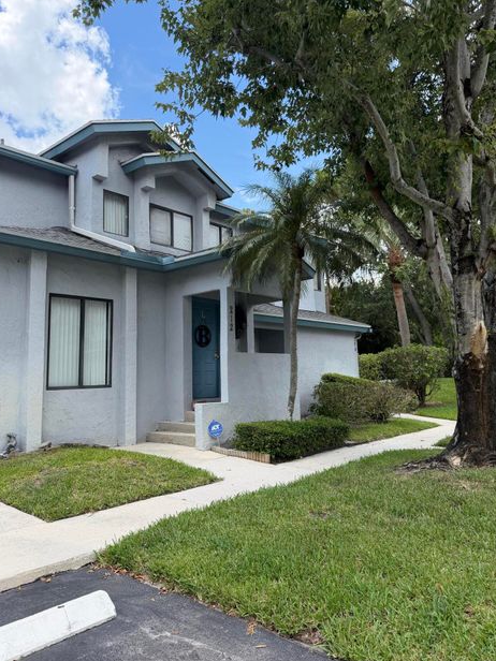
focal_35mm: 26
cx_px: 251
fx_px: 497
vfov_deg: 67.2
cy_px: 305
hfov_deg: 53.1
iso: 100
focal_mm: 6.76
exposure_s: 1/2053
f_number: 1.78
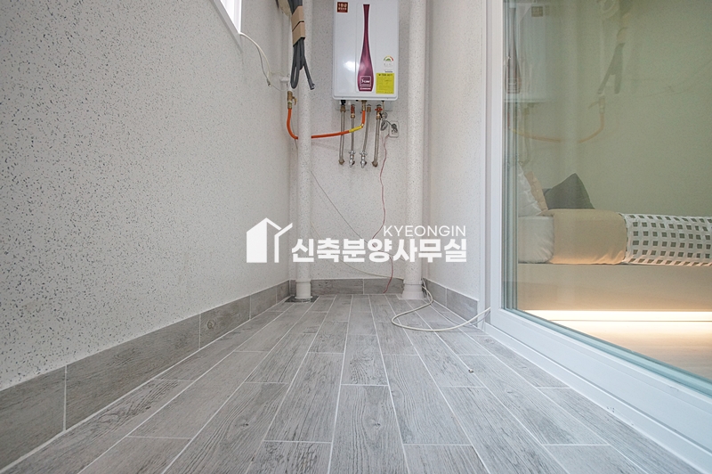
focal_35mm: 15
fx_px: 296
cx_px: 356
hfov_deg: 100.4
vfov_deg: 77.2
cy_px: 237
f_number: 7.1
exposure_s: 1/50
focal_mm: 10
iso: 800
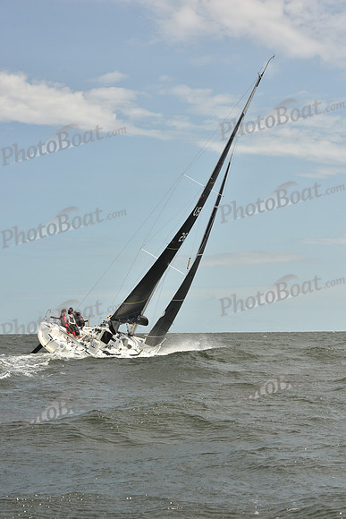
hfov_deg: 19.5
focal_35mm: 70
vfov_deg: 28.8
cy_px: 260
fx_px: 1008
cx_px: 173
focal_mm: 70
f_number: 9
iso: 250
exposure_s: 1/800
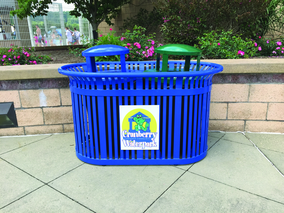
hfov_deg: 61.7
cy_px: 106
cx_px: 142
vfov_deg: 48.2
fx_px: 238
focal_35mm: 29
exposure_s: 1/520
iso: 32
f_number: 2.2
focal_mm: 4.15
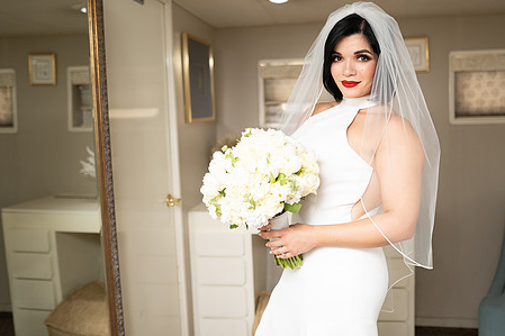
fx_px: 435
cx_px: 286
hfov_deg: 60.1
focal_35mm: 31
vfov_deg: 42.3
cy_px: 153
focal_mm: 24
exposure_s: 1/1000
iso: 250
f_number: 1.4
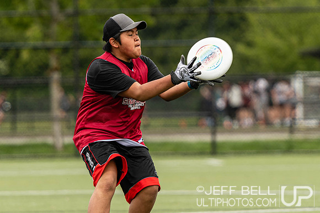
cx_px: 130
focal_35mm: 541
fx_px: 4808
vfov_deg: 2.5
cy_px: 110
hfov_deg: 3.8
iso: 125
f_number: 2.8
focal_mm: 200
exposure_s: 1/1000
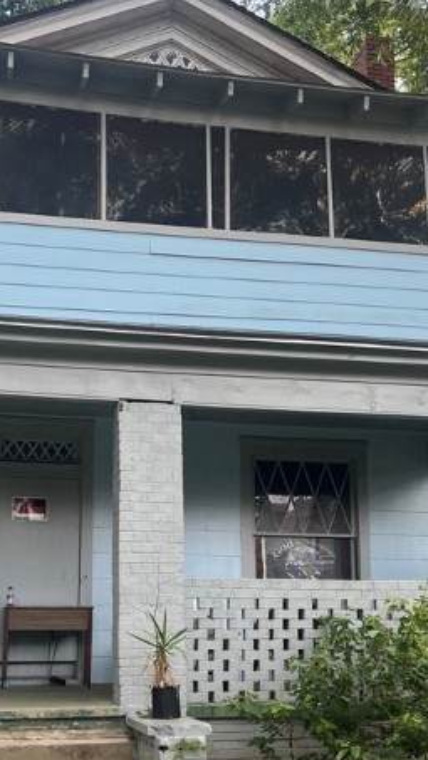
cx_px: 186
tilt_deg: +10.0
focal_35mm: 48
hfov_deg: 24.9
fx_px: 968
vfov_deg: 42.5
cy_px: 482
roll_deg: +0.4
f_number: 1.5
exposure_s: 1/377
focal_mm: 5.7
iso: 50
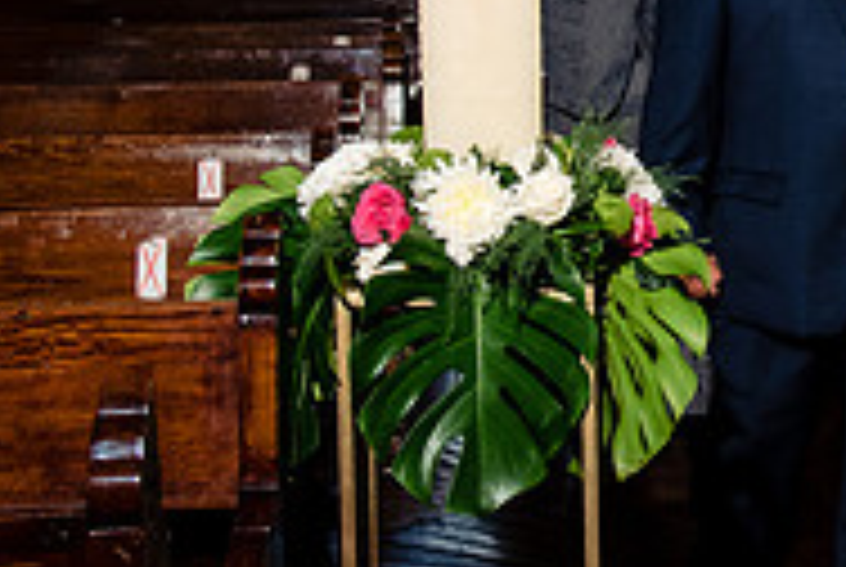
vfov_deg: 11.6
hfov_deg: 16.8
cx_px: 960
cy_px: -14
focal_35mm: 117
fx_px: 2754
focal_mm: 32
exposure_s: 1/160
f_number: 5.6
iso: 1600
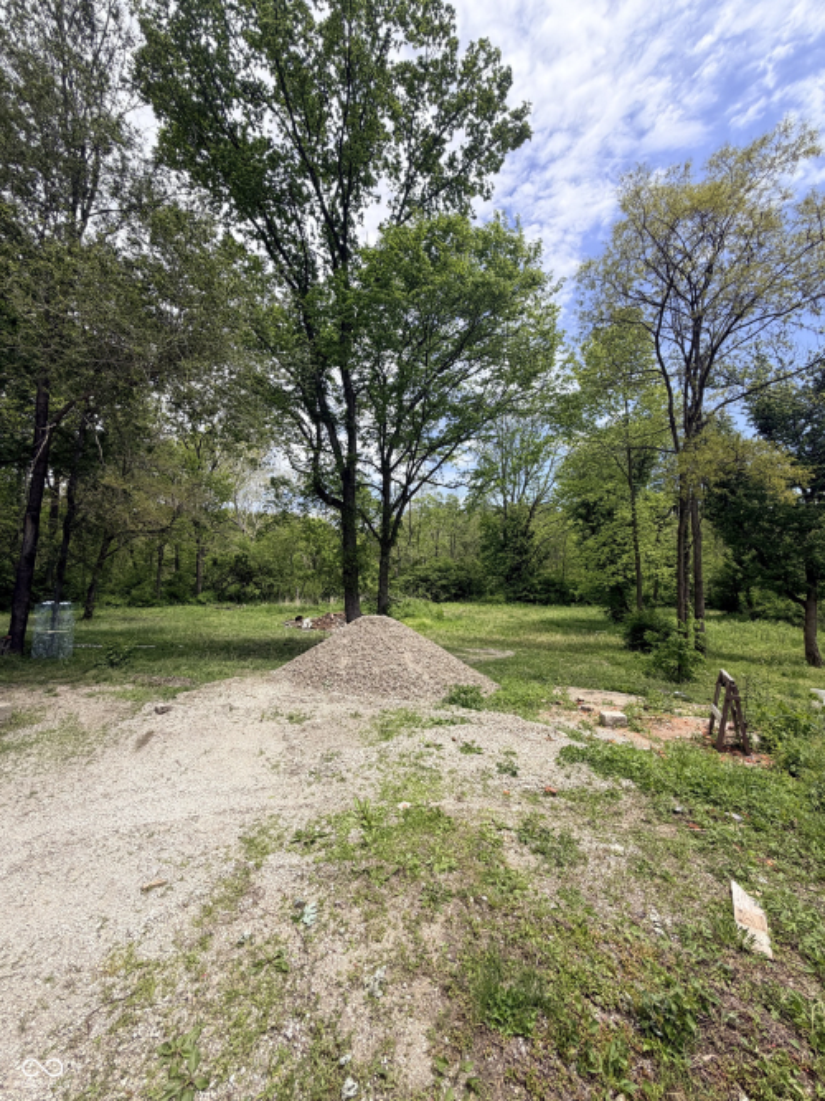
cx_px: 412
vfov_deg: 102.1
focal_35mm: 14
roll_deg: +0.0
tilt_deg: +5.0
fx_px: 445
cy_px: 550
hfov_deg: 85.7
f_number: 2.2
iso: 20
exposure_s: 1/789
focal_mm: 2.22
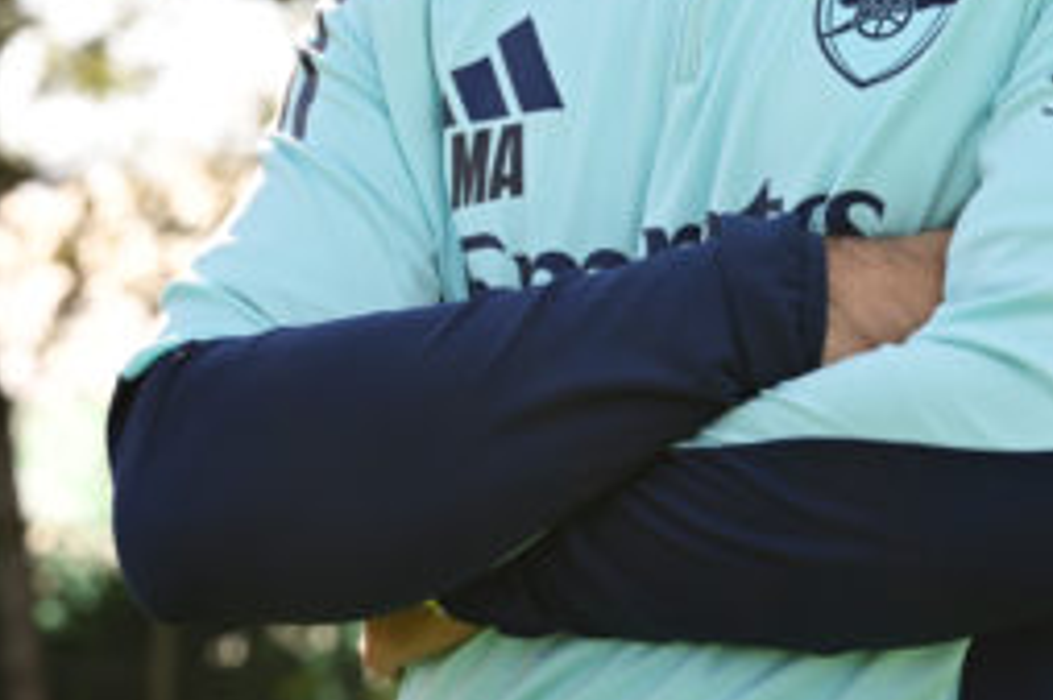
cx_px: 651
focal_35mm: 189
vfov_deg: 7.2
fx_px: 5524
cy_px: -153
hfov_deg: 10.9
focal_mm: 64
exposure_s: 1/200
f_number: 5
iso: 64
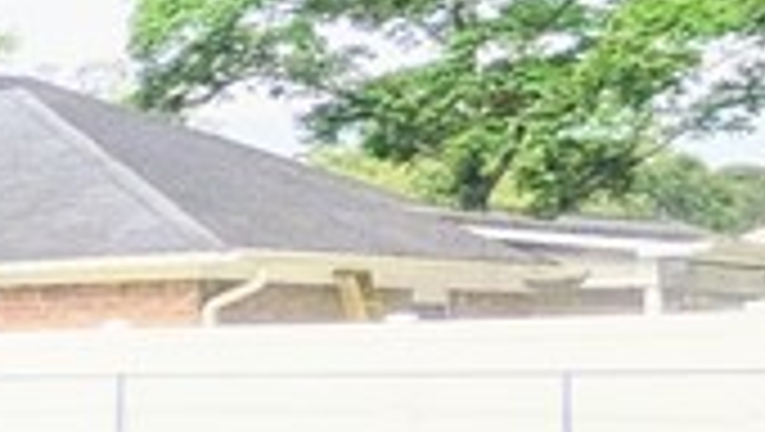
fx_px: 2132
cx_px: -1508
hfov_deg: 11.6
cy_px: 392
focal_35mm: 105
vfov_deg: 11.5
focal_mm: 2.35
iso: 47
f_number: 2.2
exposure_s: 1/1575
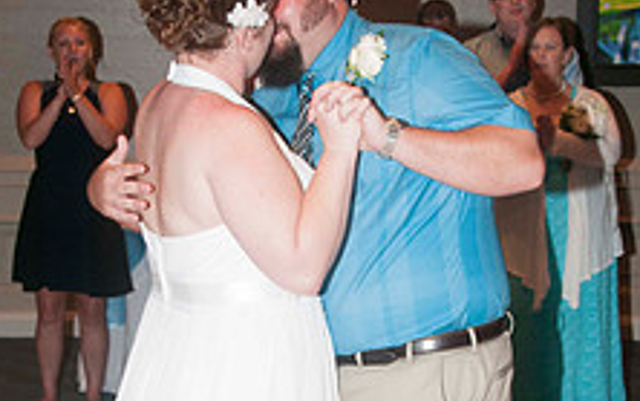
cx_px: 298
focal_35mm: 96
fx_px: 1675
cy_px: 343
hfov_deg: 21.6
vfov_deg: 13.5
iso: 400
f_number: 5.6
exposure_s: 1/60
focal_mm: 31
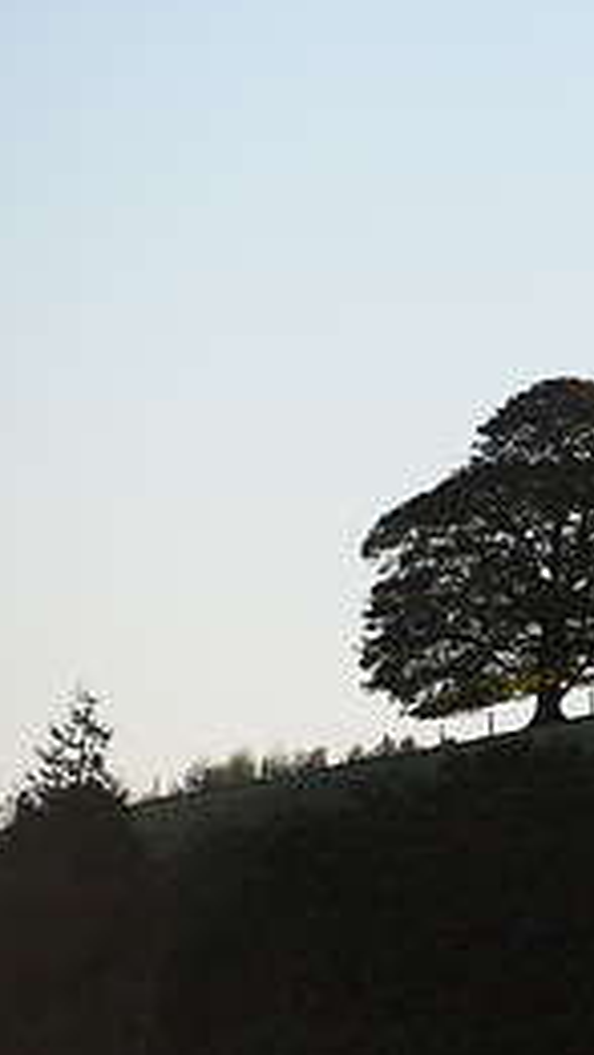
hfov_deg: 3.5
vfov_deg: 6.2
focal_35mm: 349
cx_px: 1026
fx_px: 9763
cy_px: 469
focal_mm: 150
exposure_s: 1/800
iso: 125
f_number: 4.5
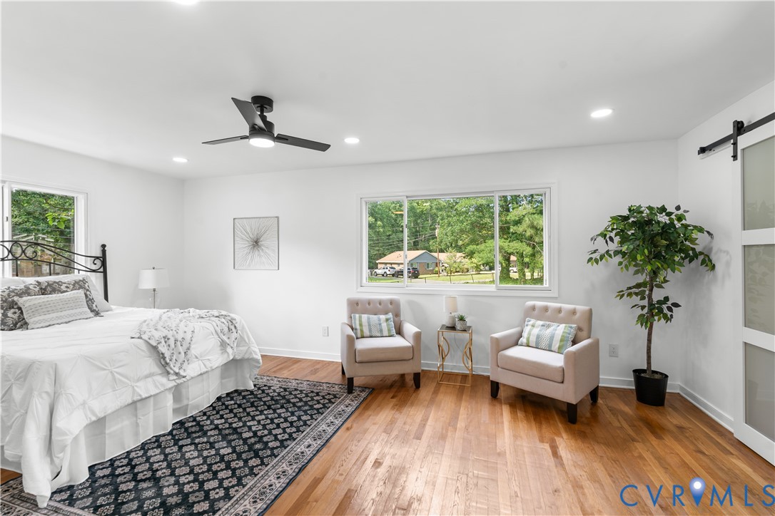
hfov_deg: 96.7
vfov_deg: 73.7
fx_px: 344
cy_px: 258
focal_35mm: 16
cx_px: 388
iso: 200
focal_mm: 16
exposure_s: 1/15
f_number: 8
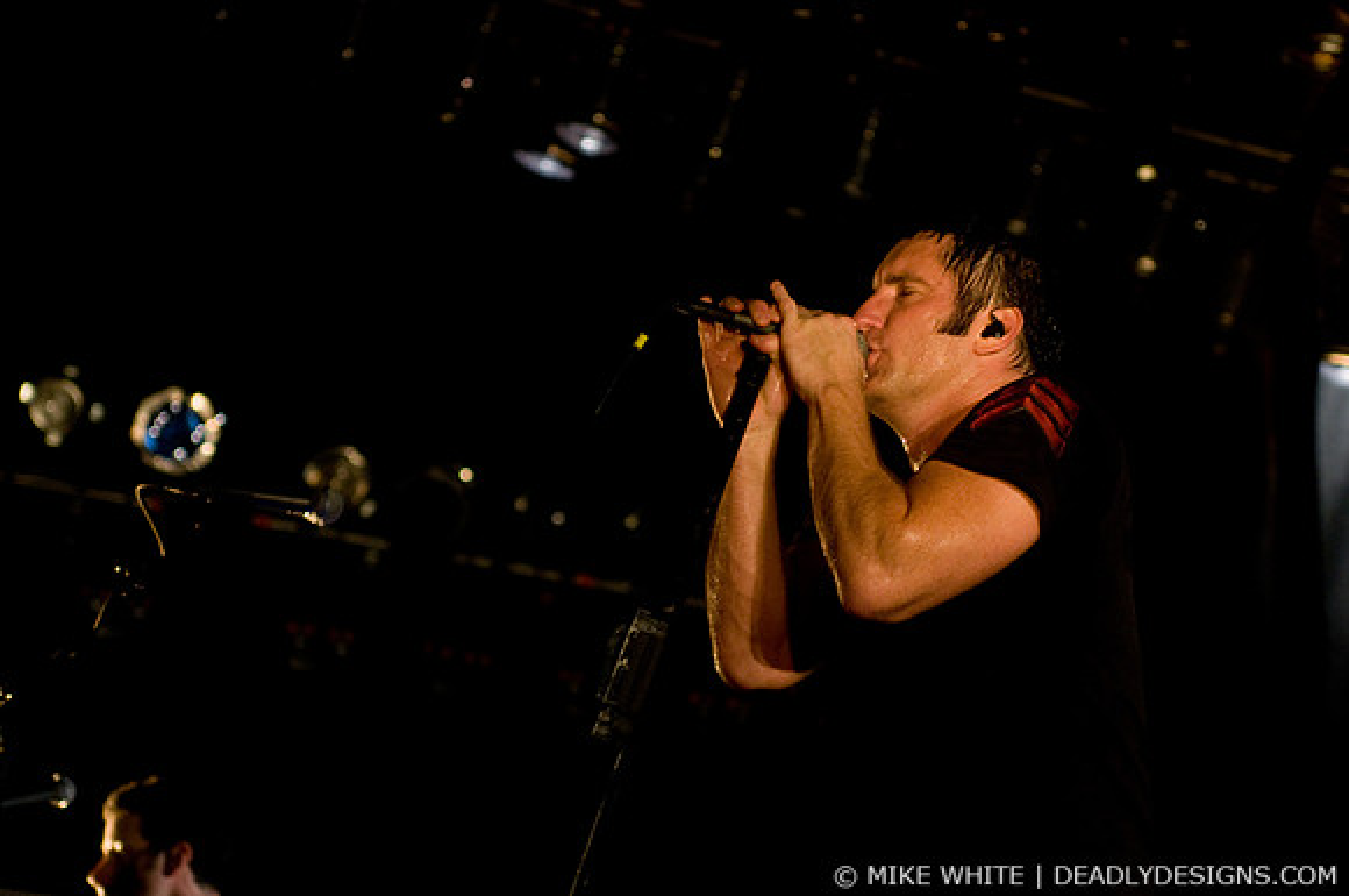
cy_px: 448
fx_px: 3929
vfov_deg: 13.0
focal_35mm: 105
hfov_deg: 19.5
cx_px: 674
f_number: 3.2
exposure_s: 1/80
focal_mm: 70
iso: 800
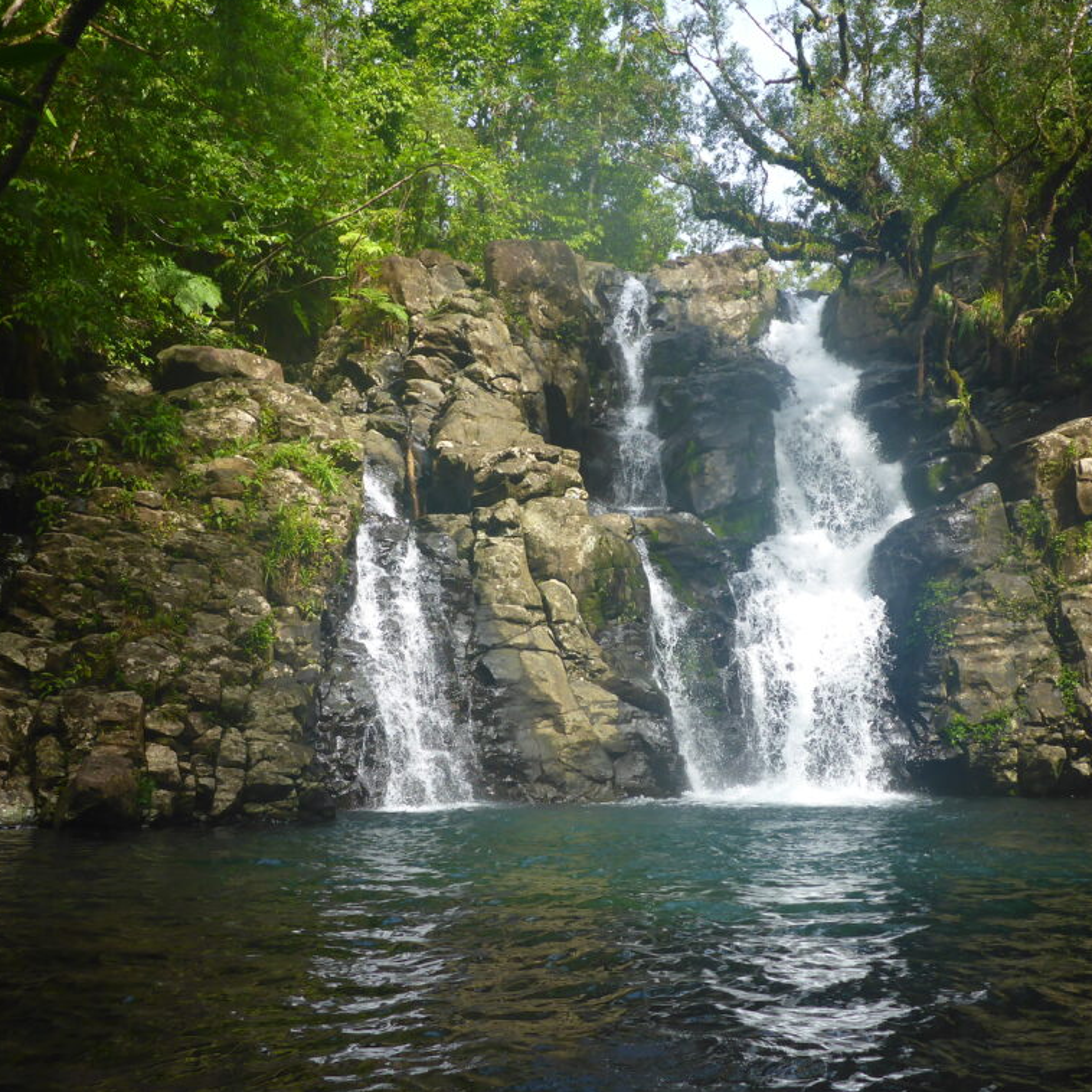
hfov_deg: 44.6
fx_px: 1321
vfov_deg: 44.9
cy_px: 545
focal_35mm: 37
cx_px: 681
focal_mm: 5.5
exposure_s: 1/320
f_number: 3.5
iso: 100
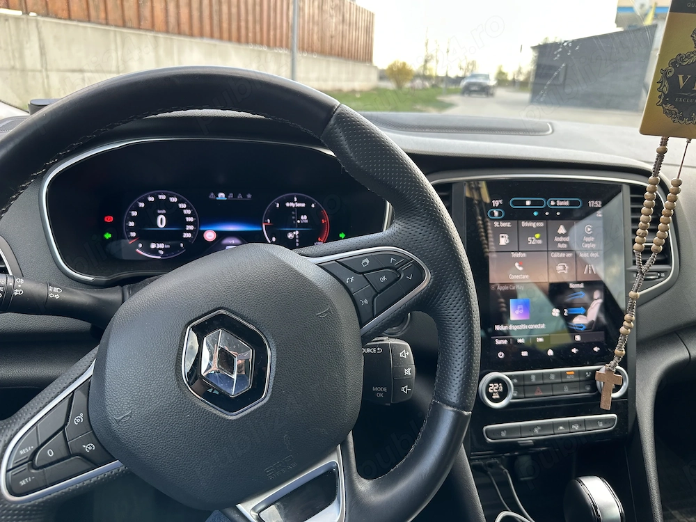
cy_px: 261
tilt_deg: -20.8
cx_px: 348
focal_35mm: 24
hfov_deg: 71.6
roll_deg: -3.1
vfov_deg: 56.8
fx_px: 483
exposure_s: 1/129
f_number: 1.78
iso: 80
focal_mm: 6.86
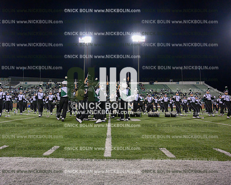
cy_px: 91
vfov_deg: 51.5
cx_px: 102
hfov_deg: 62.1
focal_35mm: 28
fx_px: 191
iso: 5000
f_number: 4
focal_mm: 24
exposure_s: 1/1000
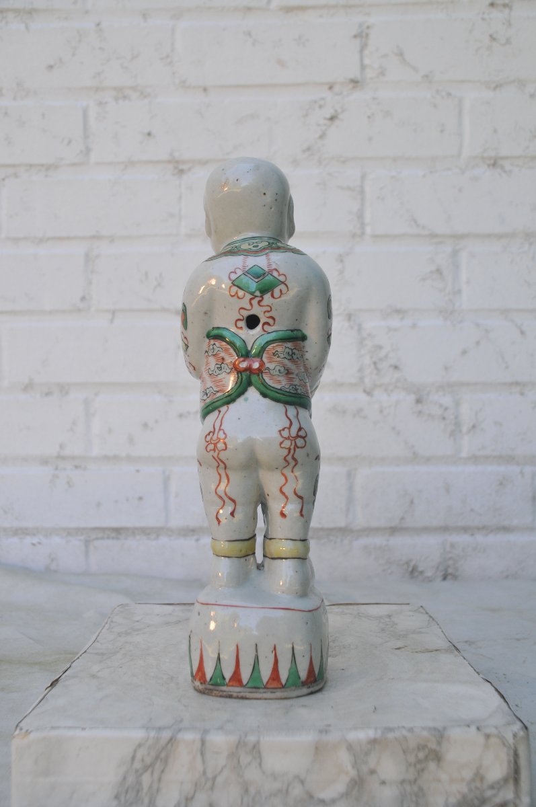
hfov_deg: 41.6
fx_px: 705
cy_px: 404
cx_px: 268
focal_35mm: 32
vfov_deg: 59.6
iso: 400
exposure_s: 1/160
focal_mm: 21
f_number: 6.3
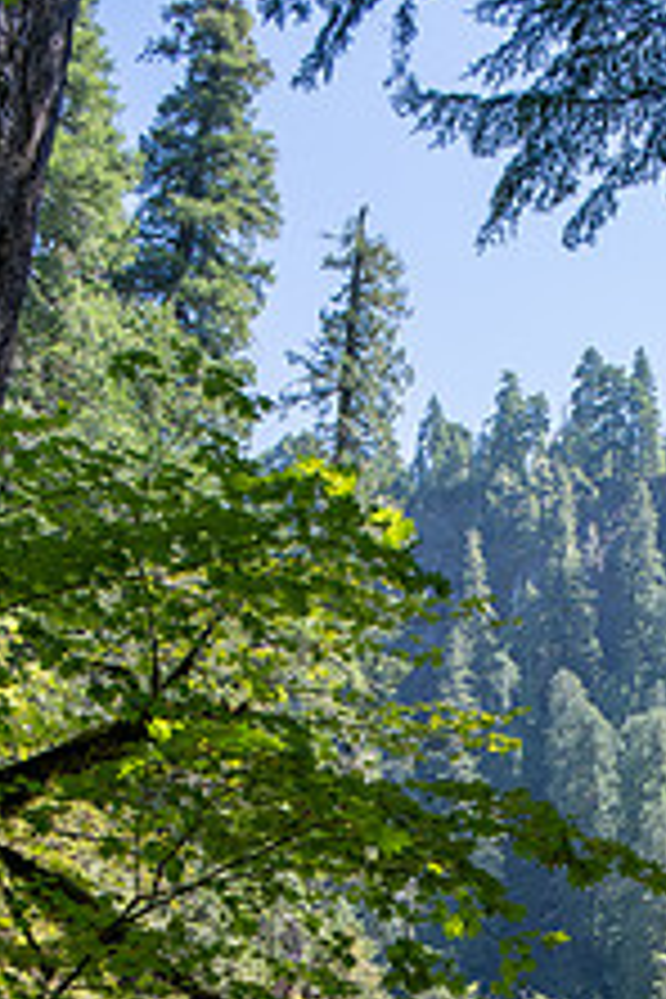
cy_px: 950
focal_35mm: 71
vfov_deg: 27.2
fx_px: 1970
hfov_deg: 19.0
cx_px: 558
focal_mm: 23.5
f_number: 5.6
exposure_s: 1/1600
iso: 1250
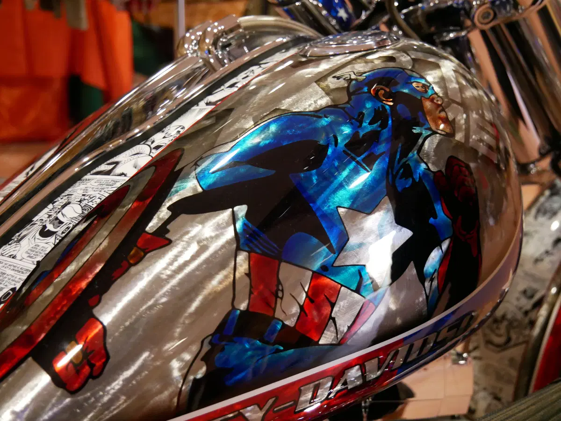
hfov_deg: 42.9
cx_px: 280
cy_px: 210
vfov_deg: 32.9
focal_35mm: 44
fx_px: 713
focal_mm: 22
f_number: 4.2
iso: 3200
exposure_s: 1/50
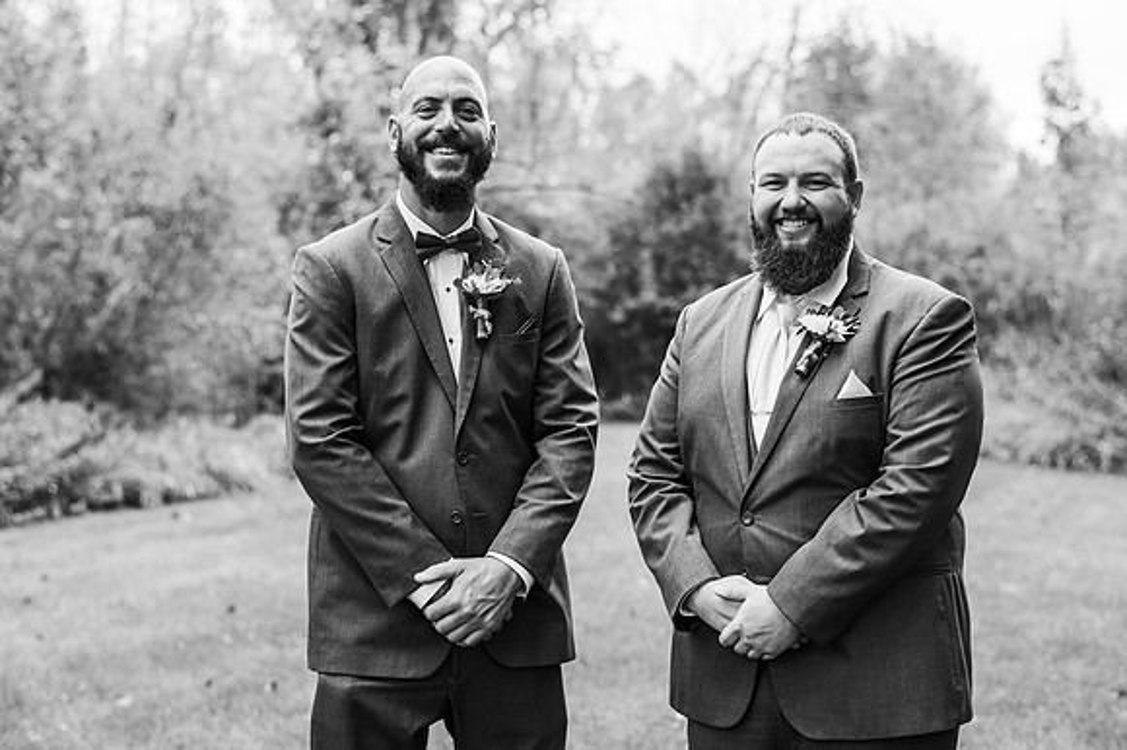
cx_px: 564
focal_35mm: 58
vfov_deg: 23.4
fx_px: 1815
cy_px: 375
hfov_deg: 34.5
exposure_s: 1/1000
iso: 500
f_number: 2.8
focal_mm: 58
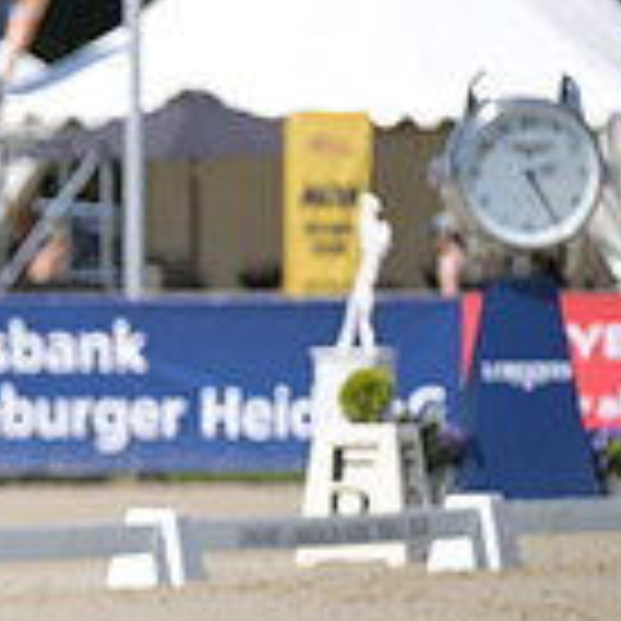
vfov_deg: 2.0
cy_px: 115
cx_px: -634
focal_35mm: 893
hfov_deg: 2.0
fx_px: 18125
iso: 200
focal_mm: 250
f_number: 5
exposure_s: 1/1250
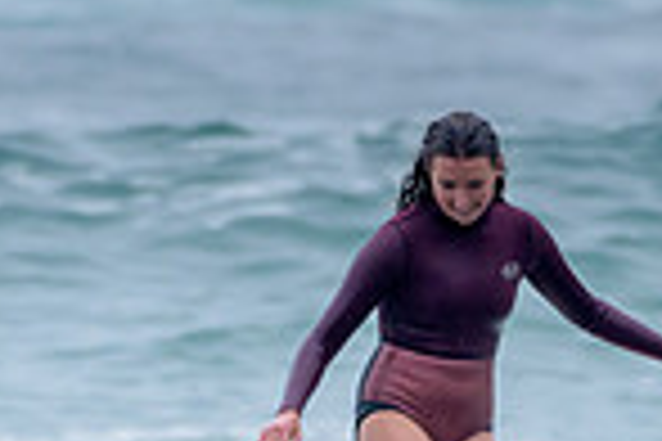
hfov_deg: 0.9
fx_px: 44406
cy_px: 583
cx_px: 434
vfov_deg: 0.6
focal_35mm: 2415
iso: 720
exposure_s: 1/1250
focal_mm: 500
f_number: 5.6
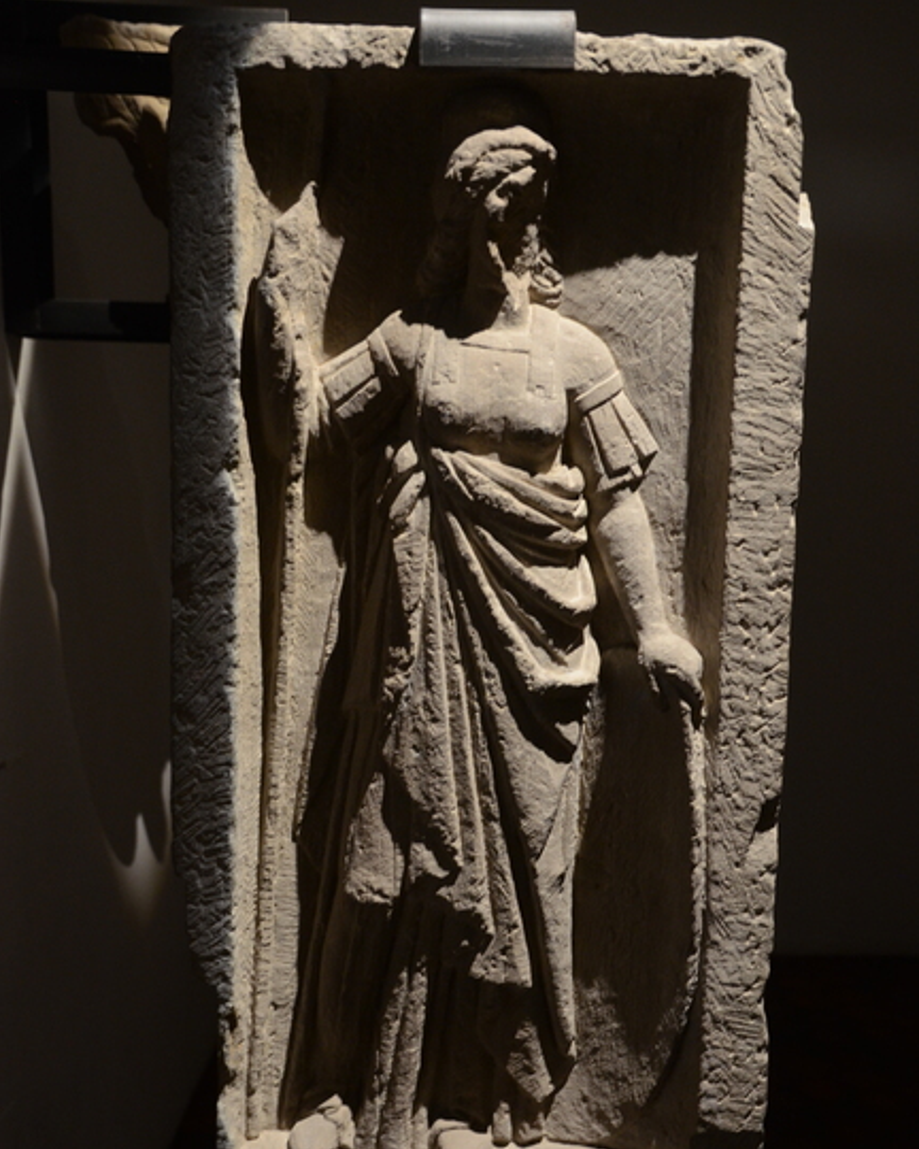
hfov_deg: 39.2
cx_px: 464
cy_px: 700
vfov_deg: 47.6
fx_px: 1292
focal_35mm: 38
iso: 1250
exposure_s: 1/8
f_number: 3.5
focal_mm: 22
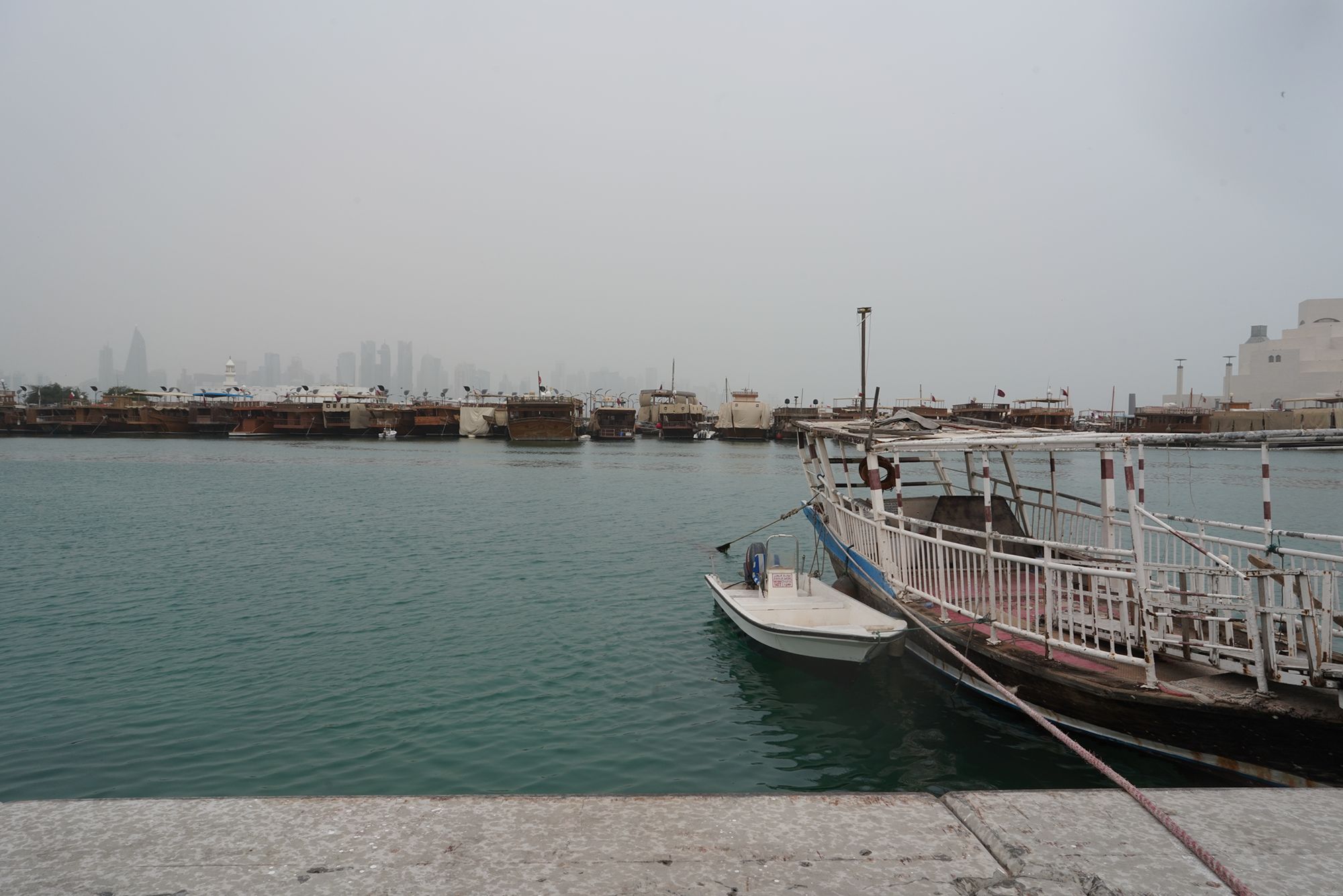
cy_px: 448
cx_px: 672
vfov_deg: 53.1
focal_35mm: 24
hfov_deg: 73.7
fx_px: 895
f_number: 16
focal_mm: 24
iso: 400
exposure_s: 1/100
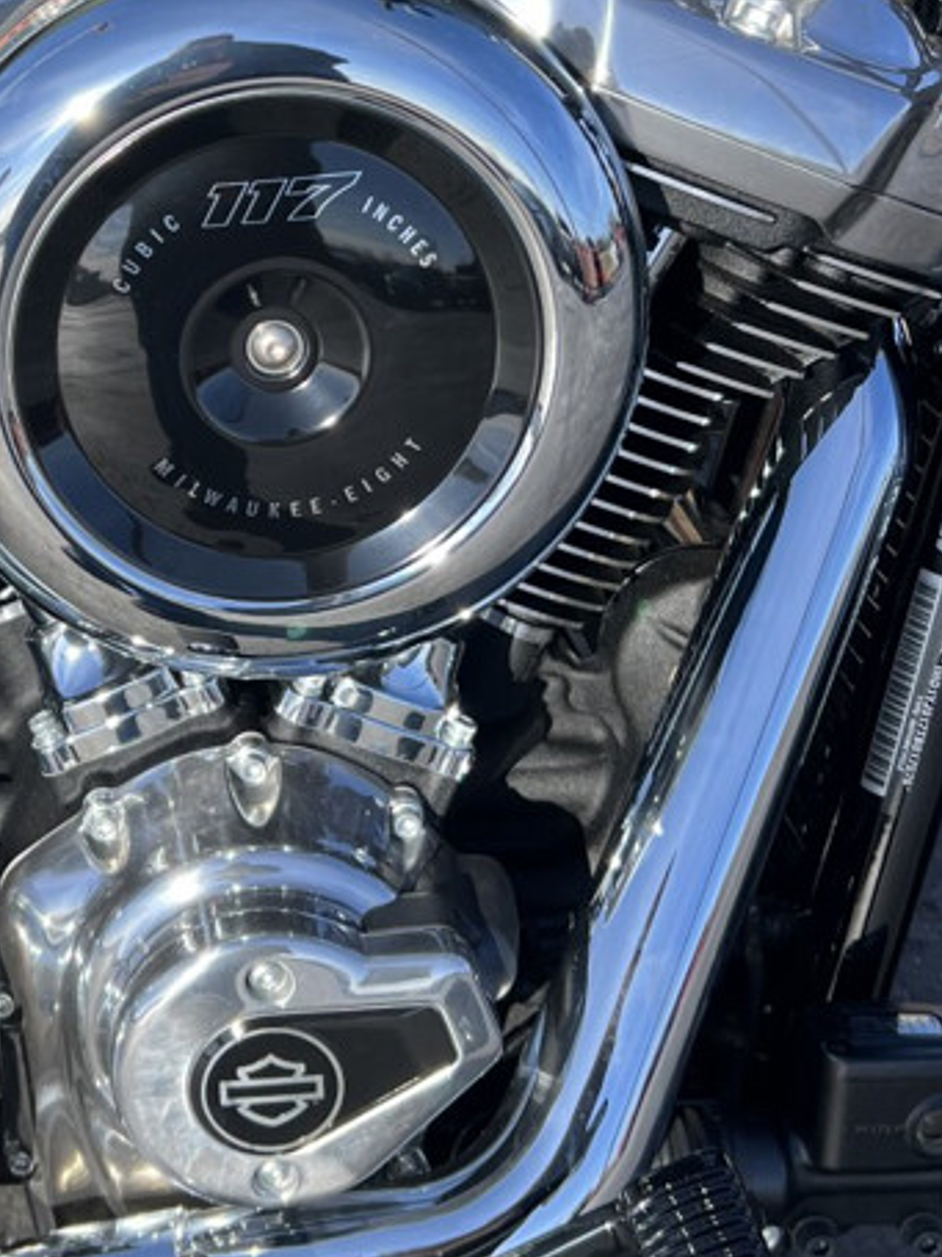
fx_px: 2214
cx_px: 196
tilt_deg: -29.0
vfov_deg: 31.4
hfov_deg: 23.7
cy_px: 391
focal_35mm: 61
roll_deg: +1.9
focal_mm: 5.7
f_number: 1.5
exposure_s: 1/2123
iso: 50
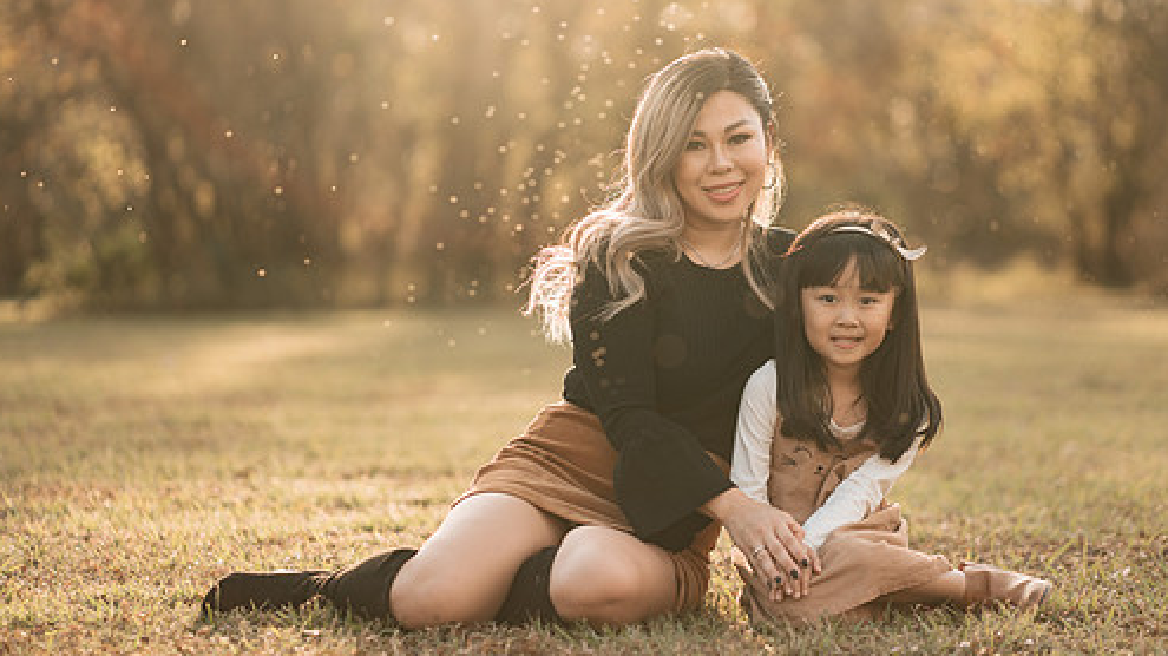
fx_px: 3251
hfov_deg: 20.4
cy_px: 284
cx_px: 649
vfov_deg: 11.5
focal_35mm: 105
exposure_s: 1/640
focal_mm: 85
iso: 100
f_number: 2
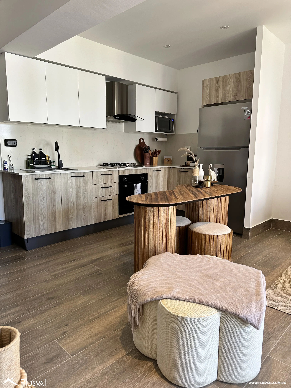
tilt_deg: -8.4
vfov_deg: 71.6
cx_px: 146
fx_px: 269
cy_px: 194
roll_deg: -0.8
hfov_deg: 56.8
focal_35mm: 24
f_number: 1.78
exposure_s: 1/121
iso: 125
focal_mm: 6.86
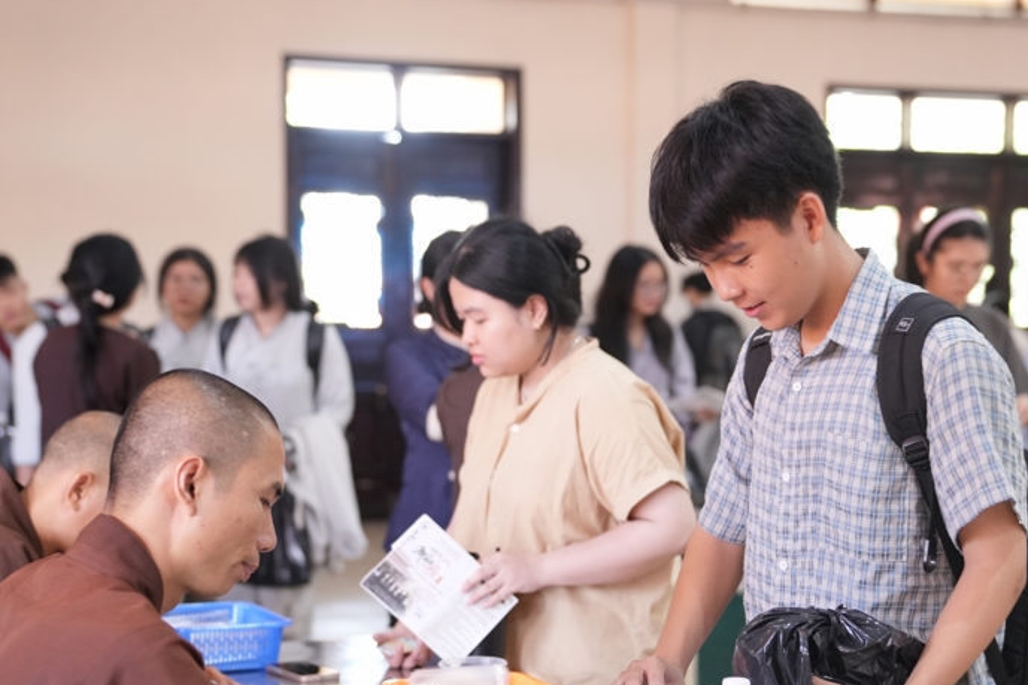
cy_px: 439
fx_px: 2141
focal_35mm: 75
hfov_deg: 27.0
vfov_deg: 18.1
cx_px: 584
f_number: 2.8
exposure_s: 1/160
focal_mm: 53
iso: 2500
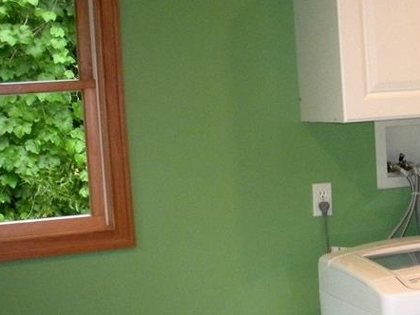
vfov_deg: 18.2
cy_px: 202
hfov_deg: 23.3
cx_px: 400
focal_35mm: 81
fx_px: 983
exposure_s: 1/30
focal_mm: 6.3
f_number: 3.5
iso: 400
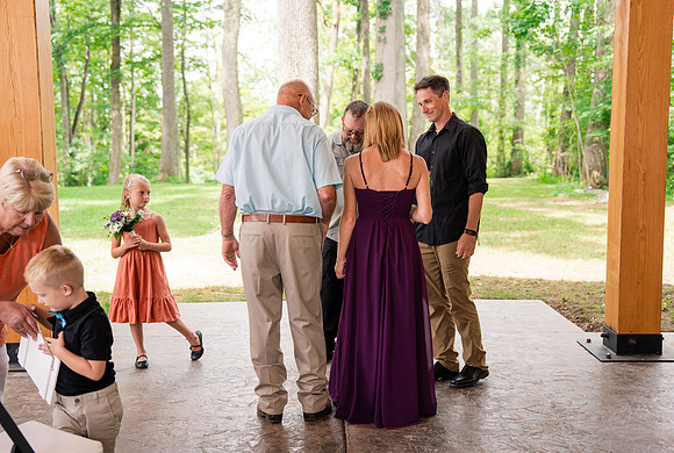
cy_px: 245
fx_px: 917
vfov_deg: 27.8
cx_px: 383
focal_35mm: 49
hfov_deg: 40.3
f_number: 2.8
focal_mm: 43
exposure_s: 1/100
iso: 160
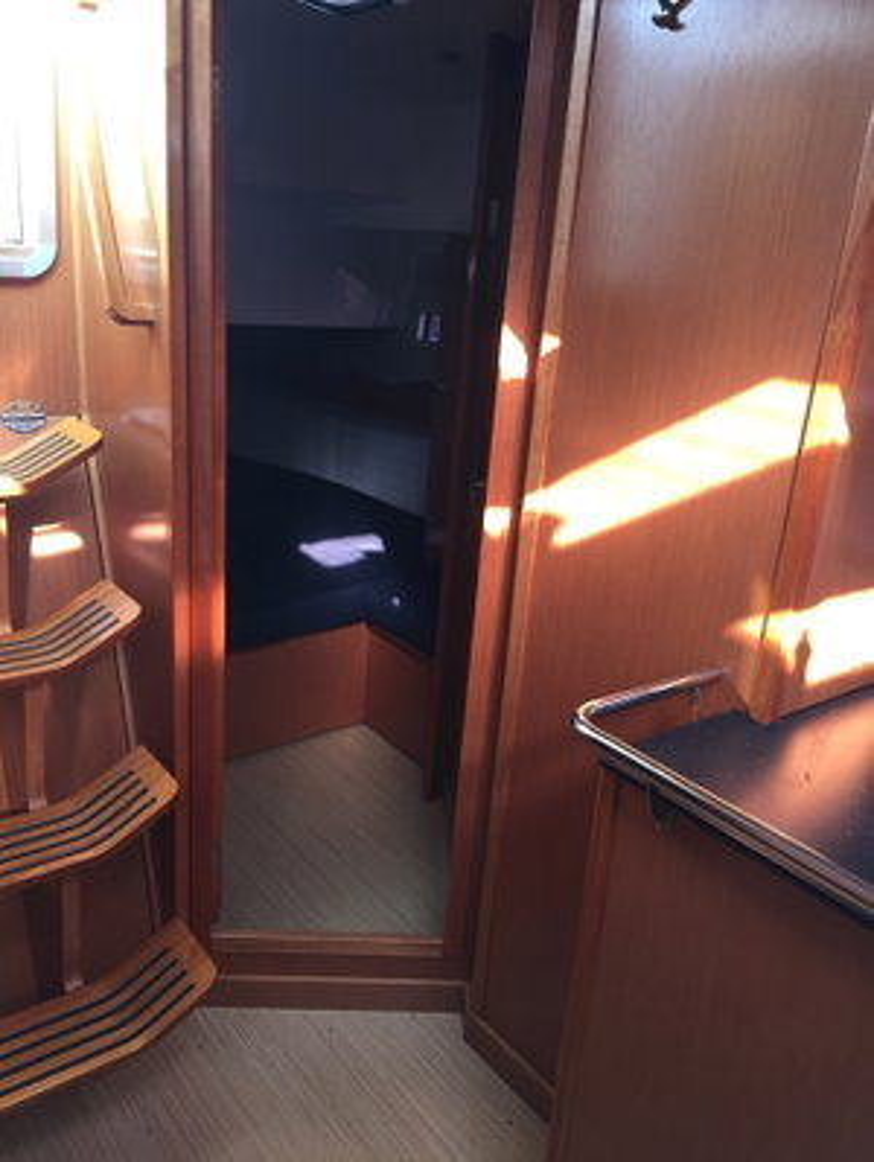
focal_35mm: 29
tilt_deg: -18.2
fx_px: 975
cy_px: 581
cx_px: 437
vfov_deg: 61.6
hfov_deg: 48.3
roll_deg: -5.2
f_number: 2.2
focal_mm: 4.15
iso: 64
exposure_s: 1/33
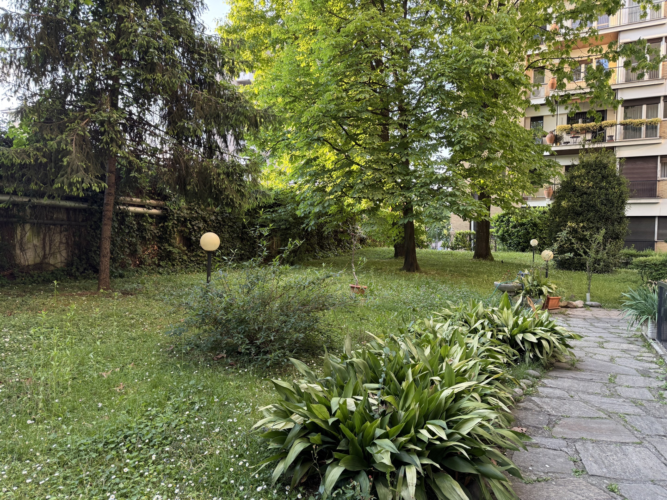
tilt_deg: -0.4
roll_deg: -1.2
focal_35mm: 24
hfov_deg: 71.6
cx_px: 334
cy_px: 250
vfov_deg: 56.8
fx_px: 462
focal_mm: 6.76
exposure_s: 1/151
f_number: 1.78
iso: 125
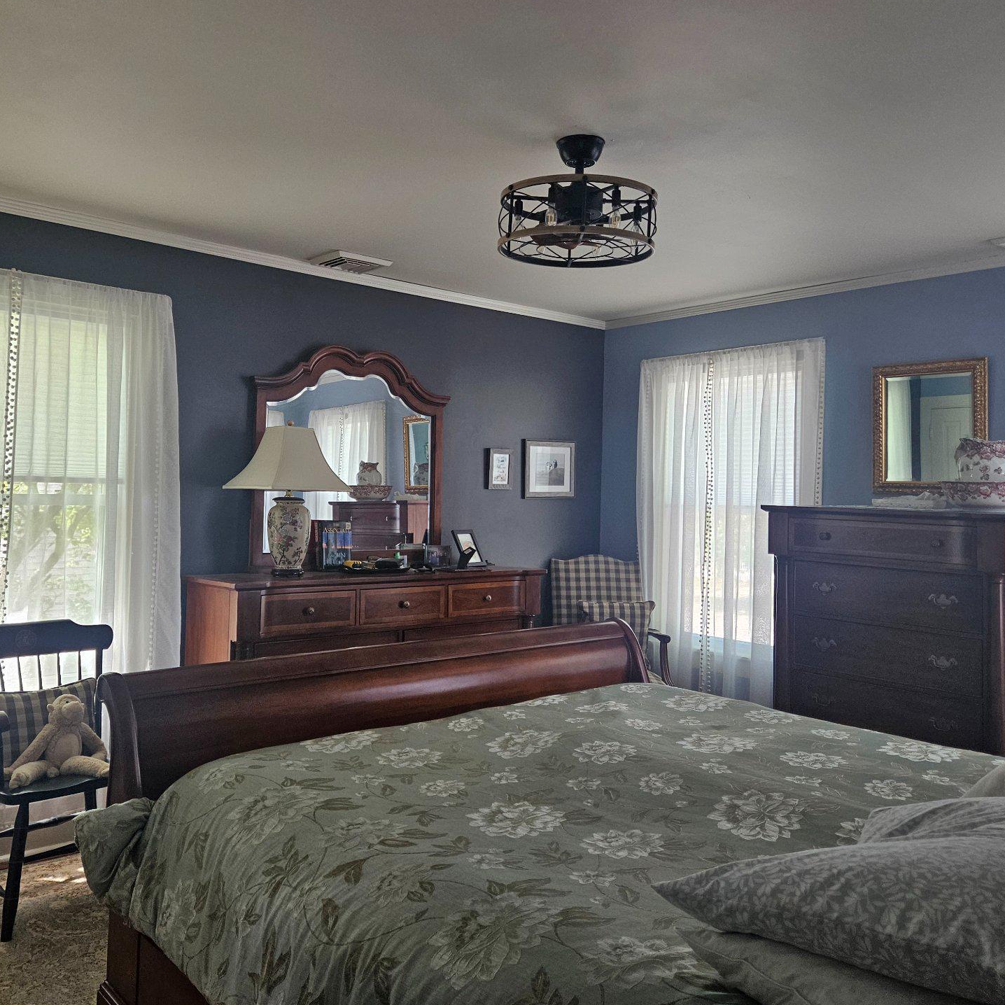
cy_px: 472
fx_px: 953
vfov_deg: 55.6
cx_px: 471
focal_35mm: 29
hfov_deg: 55.6
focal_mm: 5.4
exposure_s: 1/120
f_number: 1.8
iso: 200
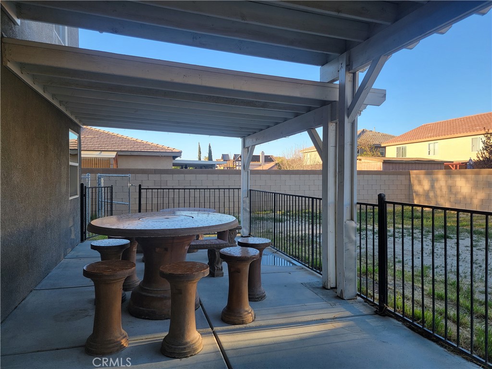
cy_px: 184
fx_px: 341
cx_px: 246
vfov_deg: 56.8
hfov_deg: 71.6
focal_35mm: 24
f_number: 1.8
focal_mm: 6.7
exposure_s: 1/181
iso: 16
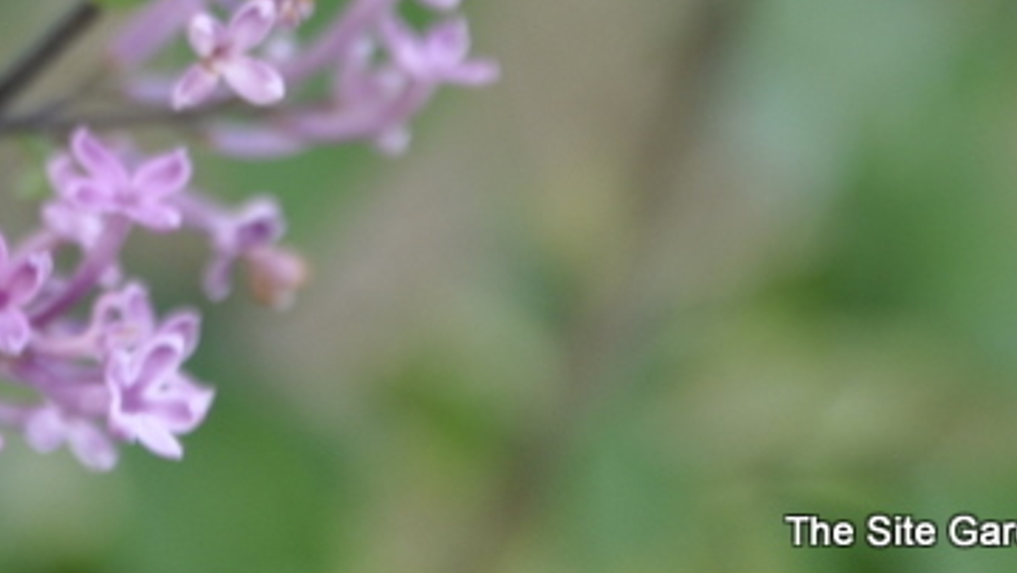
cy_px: -150
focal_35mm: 366
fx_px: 9880
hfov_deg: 5.9
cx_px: 45
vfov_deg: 3.3
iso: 400
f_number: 5.6
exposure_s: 1/80
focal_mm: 105
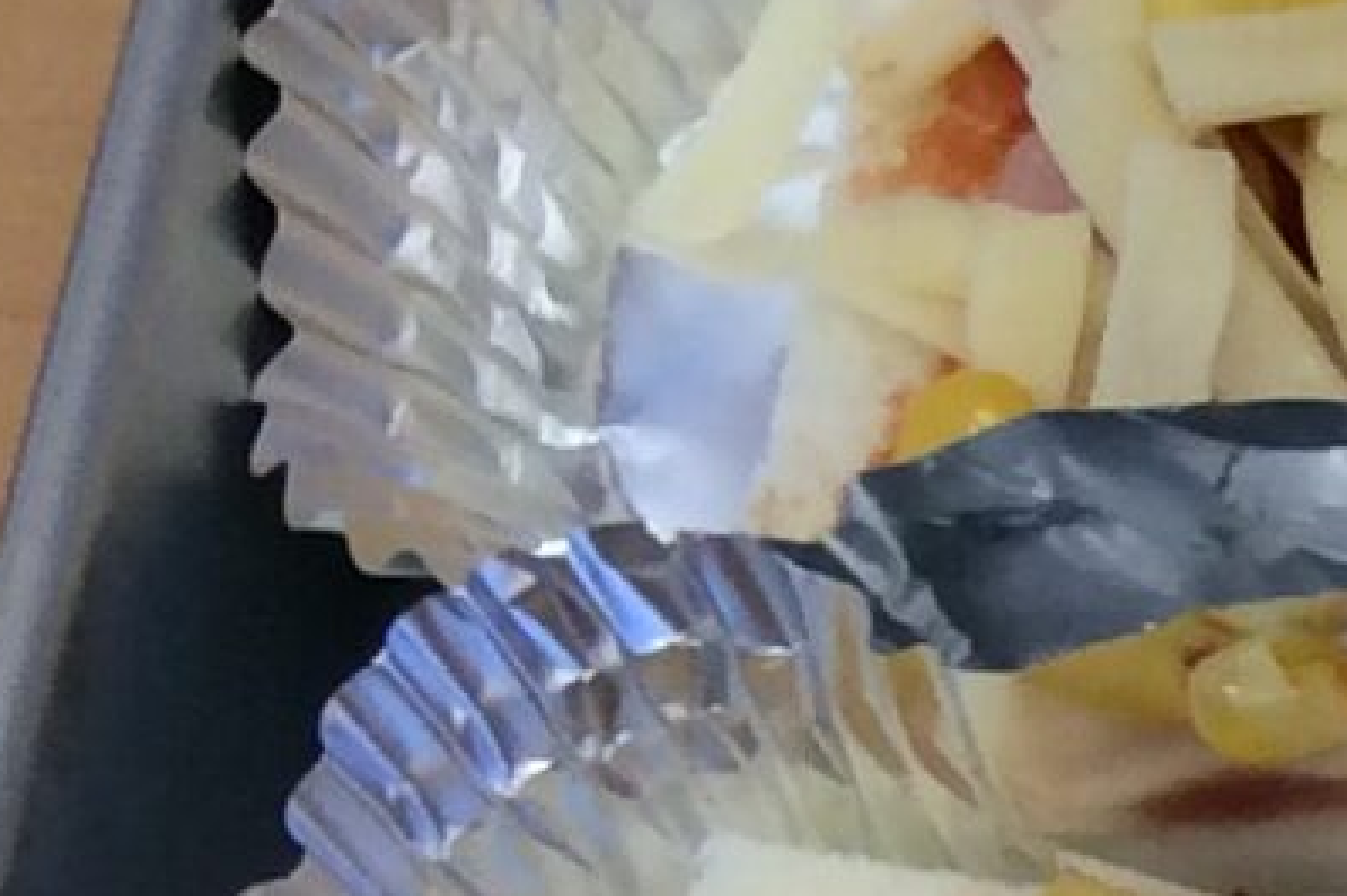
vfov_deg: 6.2
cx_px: 3523
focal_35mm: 214
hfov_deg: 8.5
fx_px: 8003
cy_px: 2032
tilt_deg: -62.4
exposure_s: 1/120
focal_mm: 3.3
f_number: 2.4
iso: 40
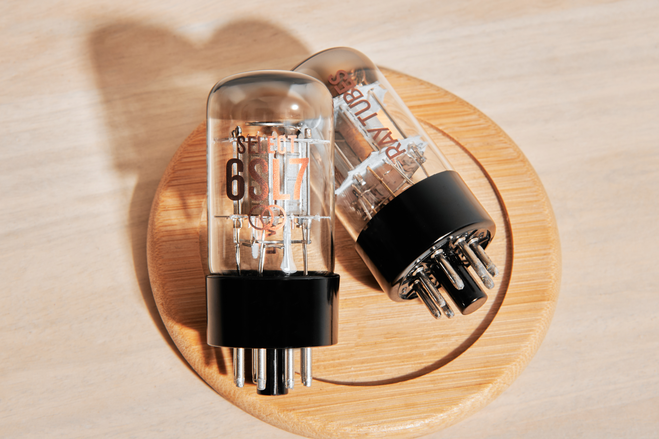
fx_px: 1647
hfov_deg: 22.6
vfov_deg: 15.2
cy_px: 220
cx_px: 330
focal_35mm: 90
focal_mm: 60
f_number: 14
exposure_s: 1/200
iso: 50
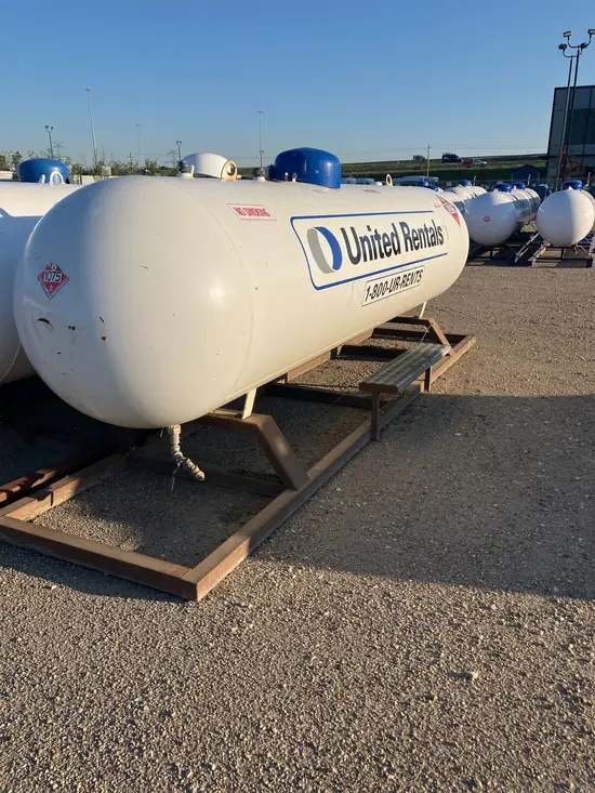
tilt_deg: -16.1
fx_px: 642
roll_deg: -0.2
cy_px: 396
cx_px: 298
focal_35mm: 28
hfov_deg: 49.8
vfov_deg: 63.4
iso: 32
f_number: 1.8
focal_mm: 3.99
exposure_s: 1/2208
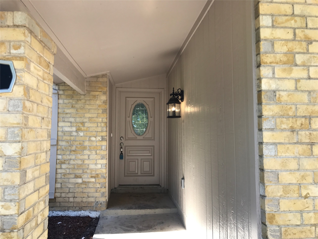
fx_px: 257
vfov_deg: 49.7
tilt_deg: +4.2
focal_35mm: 28
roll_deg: -0.2
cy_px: 120
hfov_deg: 63.4
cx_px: 159
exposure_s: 1/145
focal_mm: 3.99
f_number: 1.8
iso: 20
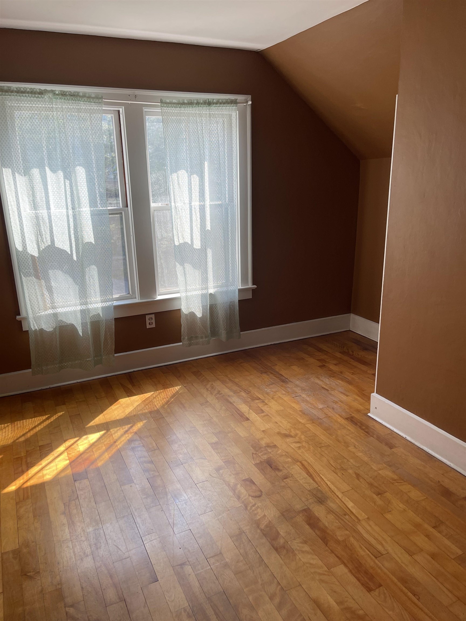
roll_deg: +1.4
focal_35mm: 26
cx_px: 233
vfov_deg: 67.3
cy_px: 310
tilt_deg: -15.8
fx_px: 467
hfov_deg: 53.1
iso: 32
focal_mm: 5.1
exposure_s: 1/172
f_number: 1.6
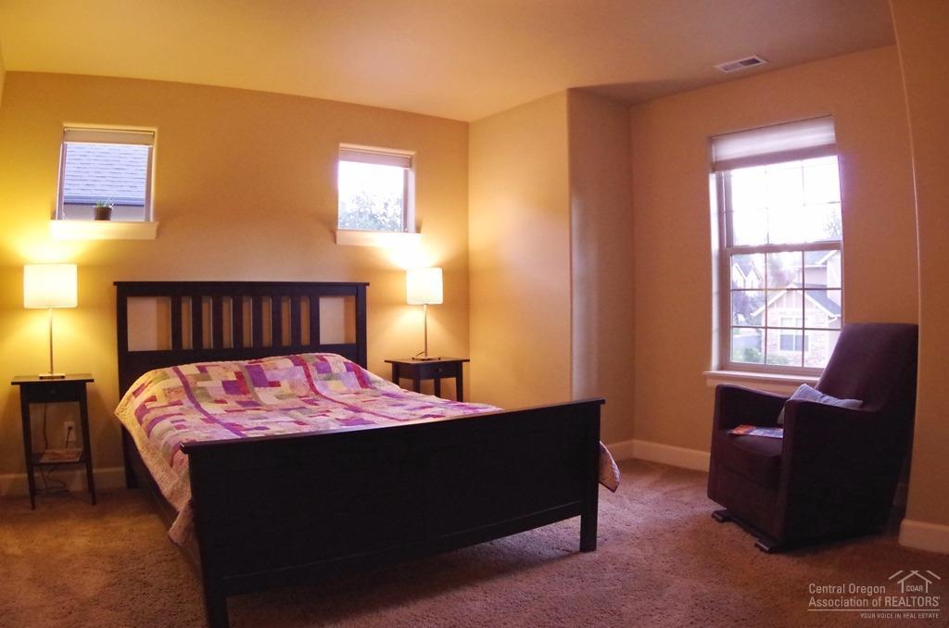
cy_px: 314
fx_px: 658
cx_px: 474
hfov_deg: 71.6
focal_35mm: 25
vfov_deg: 51.1
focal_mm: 17
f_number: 6.3
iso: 6400
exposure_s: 1/125
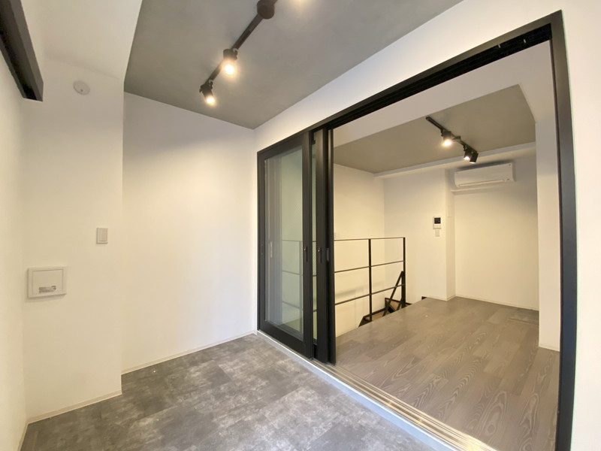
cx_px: 300
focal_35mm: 13
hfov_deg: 106.2
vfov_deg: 89.9
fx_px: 226
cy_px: 226
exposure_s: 1/50
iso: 500
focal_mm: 1.54
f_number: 2.4
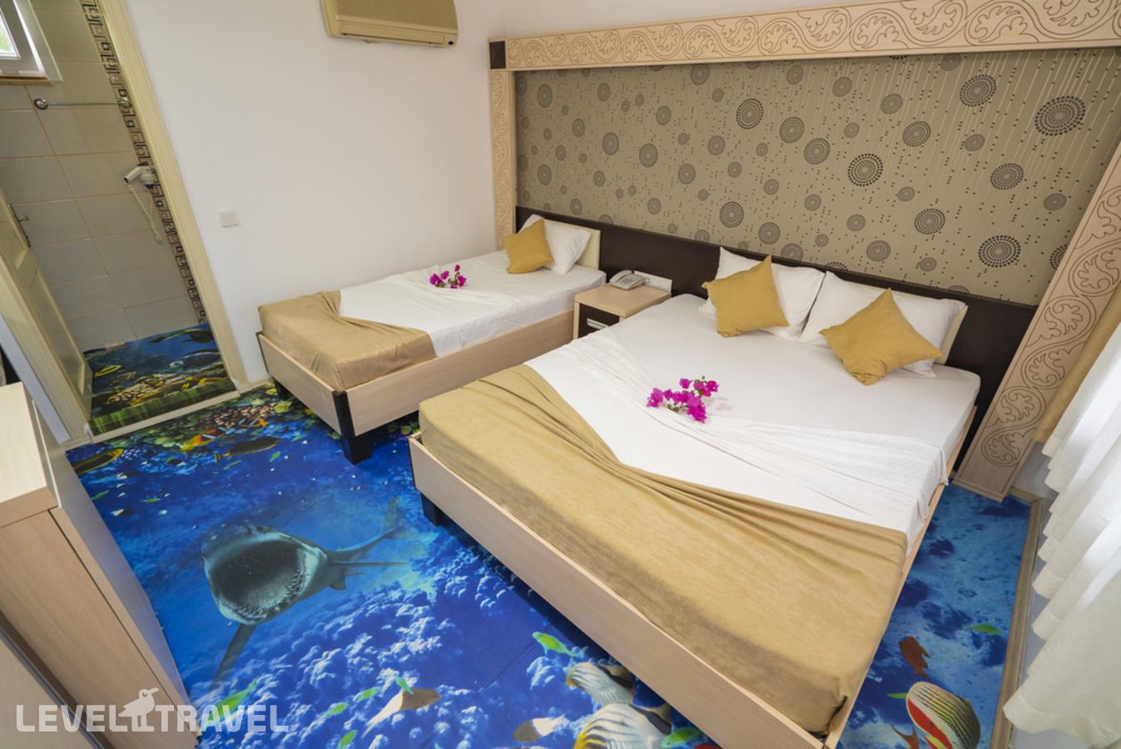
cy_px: 374
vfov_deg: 73.8
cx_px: 560
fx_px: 499
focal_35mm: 16
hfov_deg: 96.7
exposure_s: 1/25
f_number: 4
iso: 640
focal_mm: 16
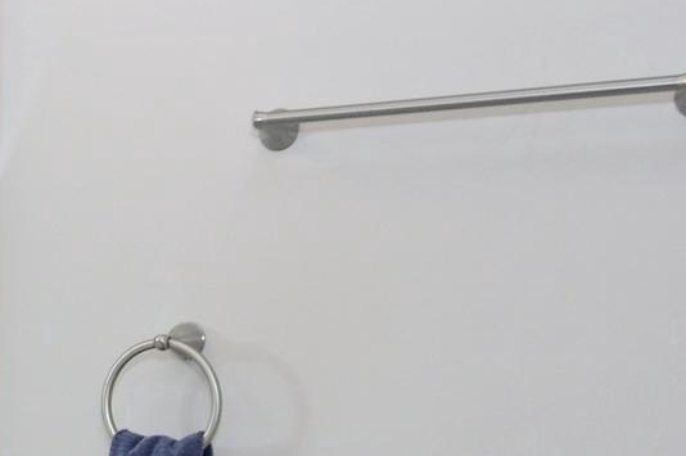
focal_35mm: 69
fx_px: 1314
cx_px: 31
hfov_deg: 27.9
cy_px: 437
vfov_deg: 19.2
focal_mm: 12
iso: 400
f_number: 6.3
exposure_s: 1/125
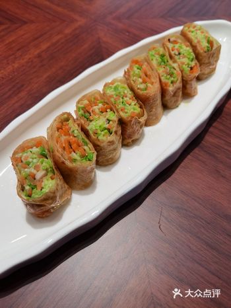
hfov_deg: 51.4
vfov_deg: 65.3
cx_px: 116
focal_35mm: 27
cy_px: 154
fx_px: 240
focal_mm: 6.71
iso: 80
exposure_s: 1/100
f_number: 1.9
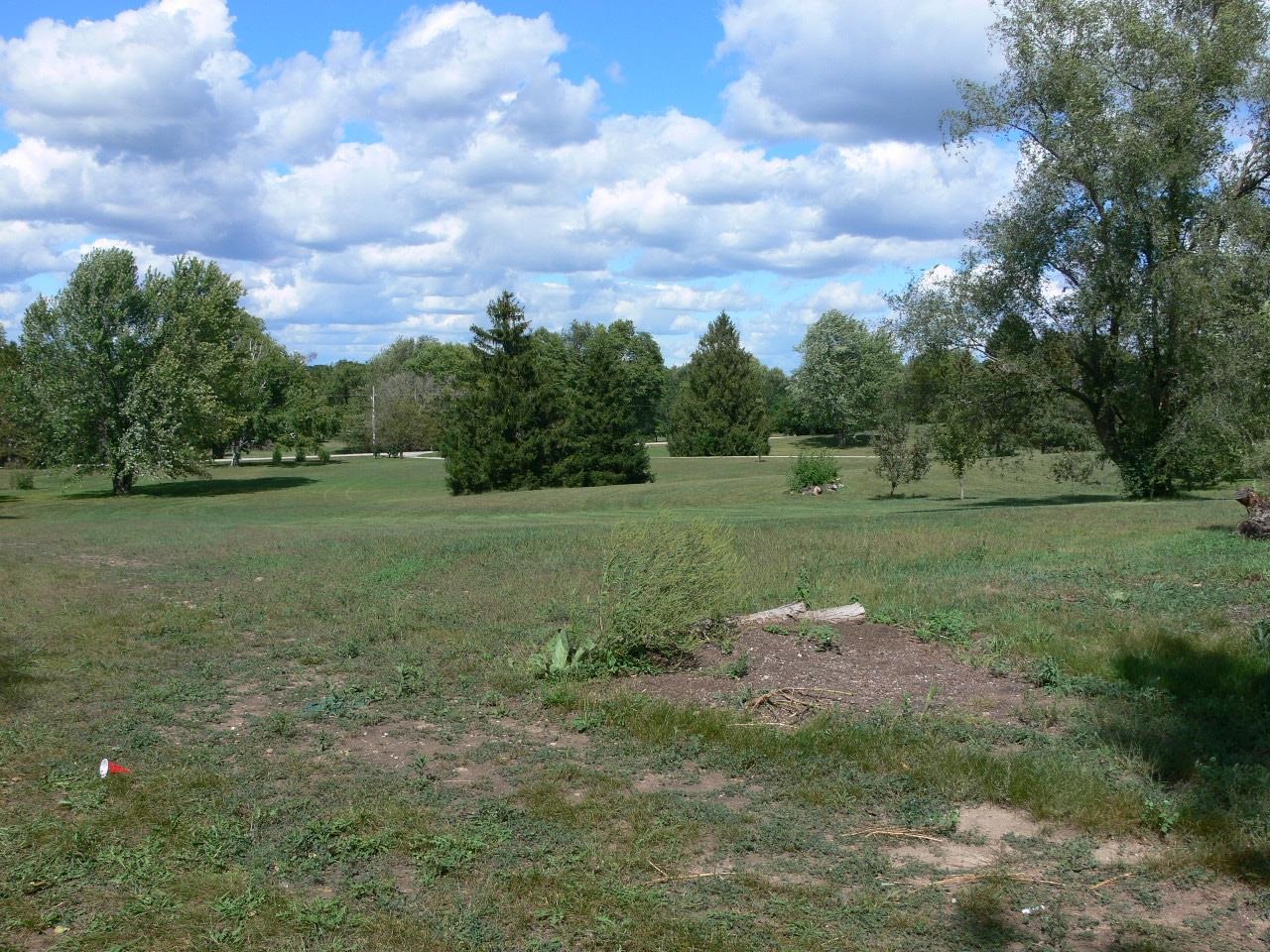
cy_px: 476
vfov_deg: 40.7
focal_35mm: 35
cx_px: 635
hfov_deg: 52.6
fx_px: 1284
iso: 80
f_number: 5.6
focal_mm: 7.4
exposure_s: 1/400
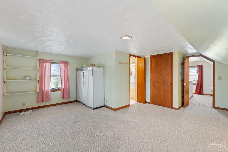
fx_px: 95
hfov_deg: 100.4
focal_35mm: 15
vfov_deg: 77.3
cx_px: 114
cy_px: 76
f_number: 8
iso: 400
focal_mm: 10
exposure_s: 1/8
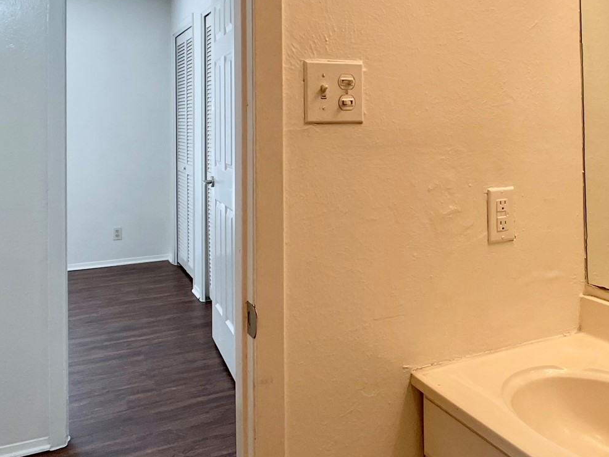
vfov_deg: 26.7
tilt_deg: +0.5
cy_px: 122
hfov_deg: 35.2
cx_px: 404
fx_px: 950
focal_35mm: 54
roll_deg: +1.3
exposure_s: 1/120
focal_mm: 4.2
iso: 125
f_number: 1.6
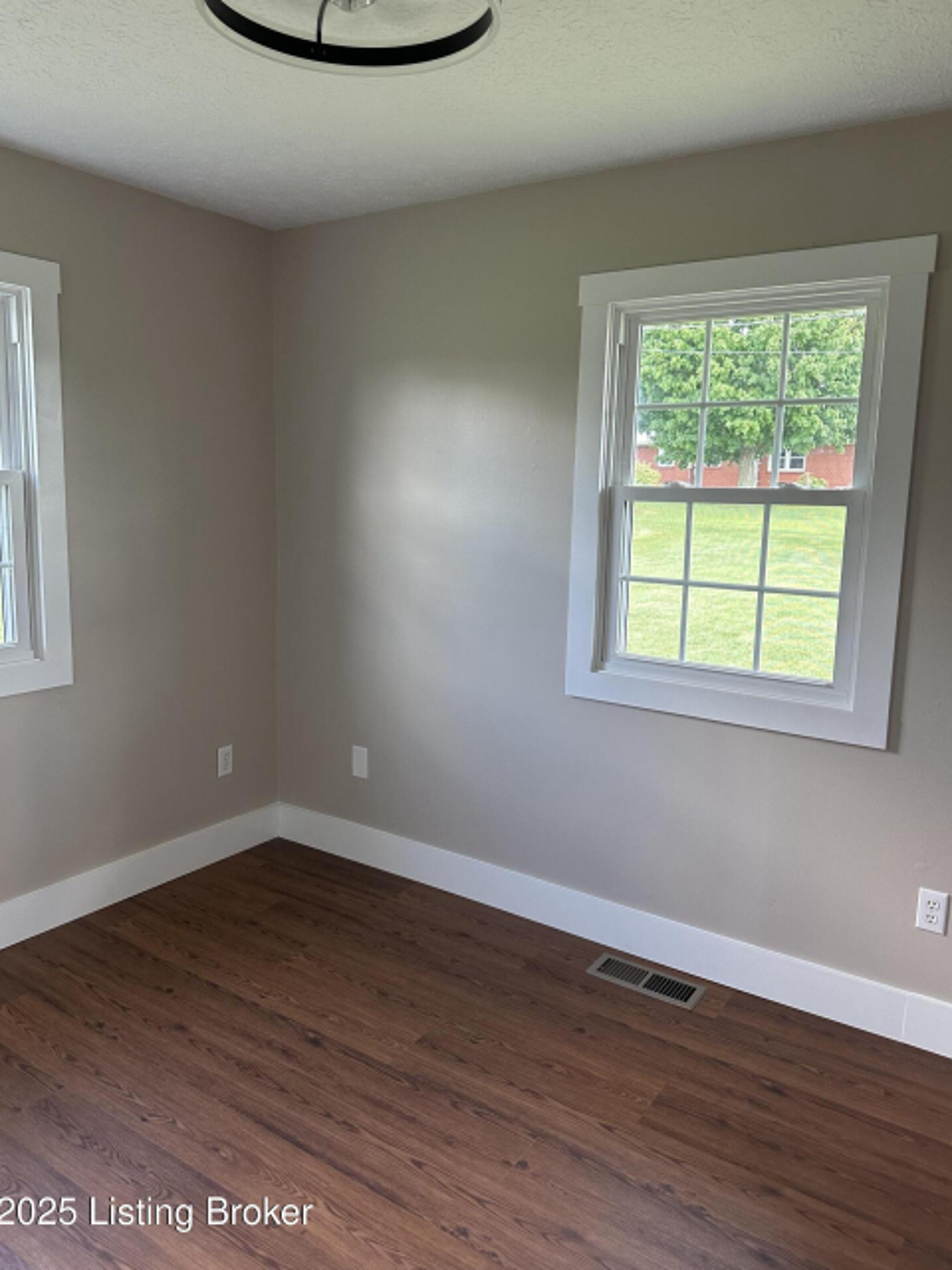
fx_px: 917
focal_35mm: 25
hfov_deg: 54.9
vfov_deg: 69.4
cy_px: 610
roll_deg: -2.7
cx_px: 460
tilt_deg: -7.9
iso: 200
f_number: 1.78
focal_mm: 6.86
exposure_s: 1/120
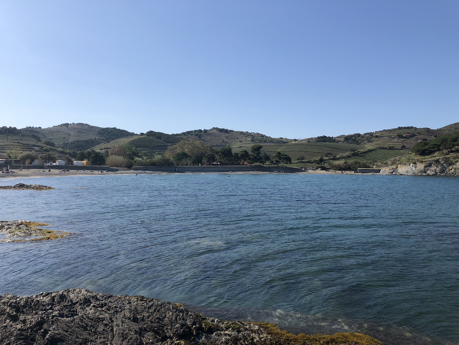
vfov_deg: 49.7
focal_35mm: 28
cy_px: 172
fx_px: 371
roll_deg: +0.3
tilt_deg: +0.2
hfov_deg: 63.4
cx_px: 230
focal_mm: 4
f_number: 1.8
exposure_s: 1/2667
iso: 25
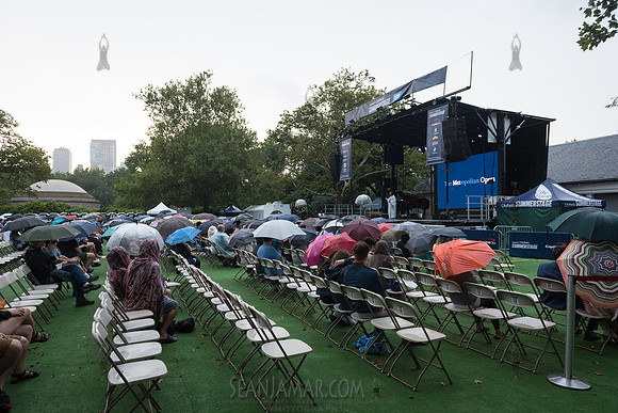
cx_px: 309
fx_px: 412
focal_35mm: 24
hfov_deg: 73.7
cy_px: 206
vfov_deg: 53.2
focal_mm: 24
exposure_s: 1/500
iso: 1600
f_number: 4.5
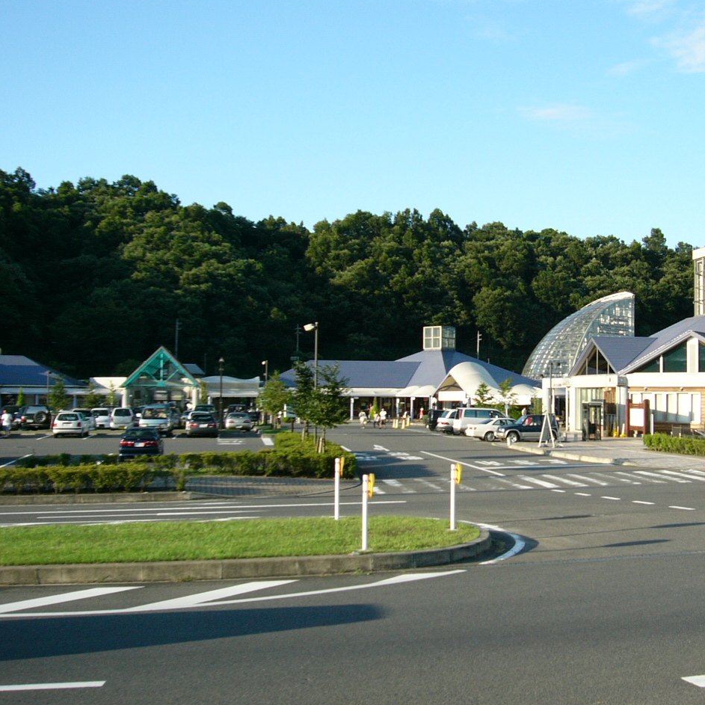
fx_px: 968
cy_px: 353
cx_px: 466
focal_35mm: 42
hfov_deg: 39.6
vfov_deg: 40.0
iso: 100
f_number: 8
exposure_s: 1/80
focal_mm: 5.8
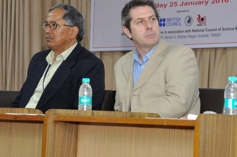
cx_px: 168
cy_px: 51
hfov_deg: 12.7
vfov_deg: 8.5
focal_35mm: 161
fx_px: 1059
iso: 1600
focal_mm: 68
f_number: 5.6
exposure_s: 1/60
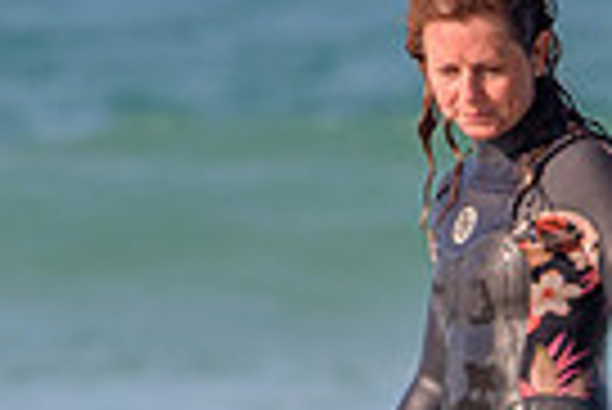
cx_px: 696
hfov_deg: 0.8
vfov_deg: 0.5
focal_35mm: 2616
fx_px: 44519
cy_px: 684
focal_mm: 500
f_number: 5.6
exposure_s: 1/2000
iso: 250
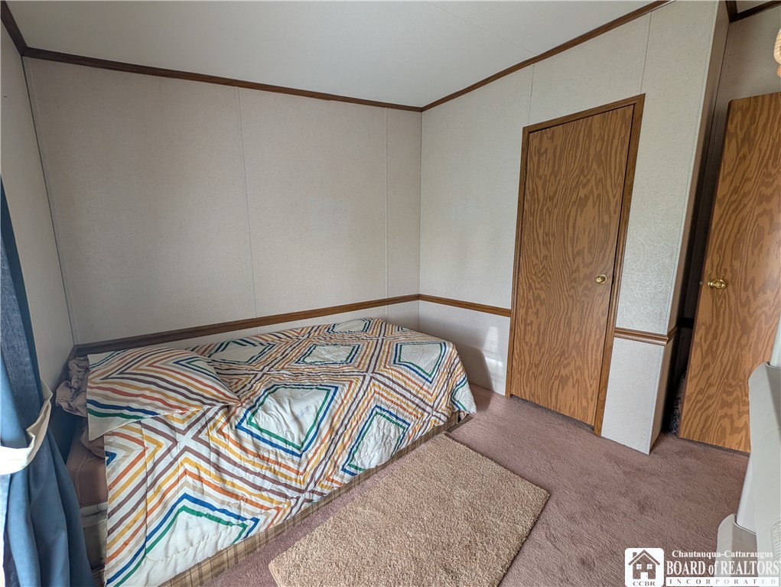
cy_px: 294
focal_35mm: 12
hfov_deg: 110.5
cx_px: 390
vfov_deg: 94.6
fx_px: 271
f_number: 1.7
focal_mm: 2.02
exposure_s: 1/37.2
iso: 116
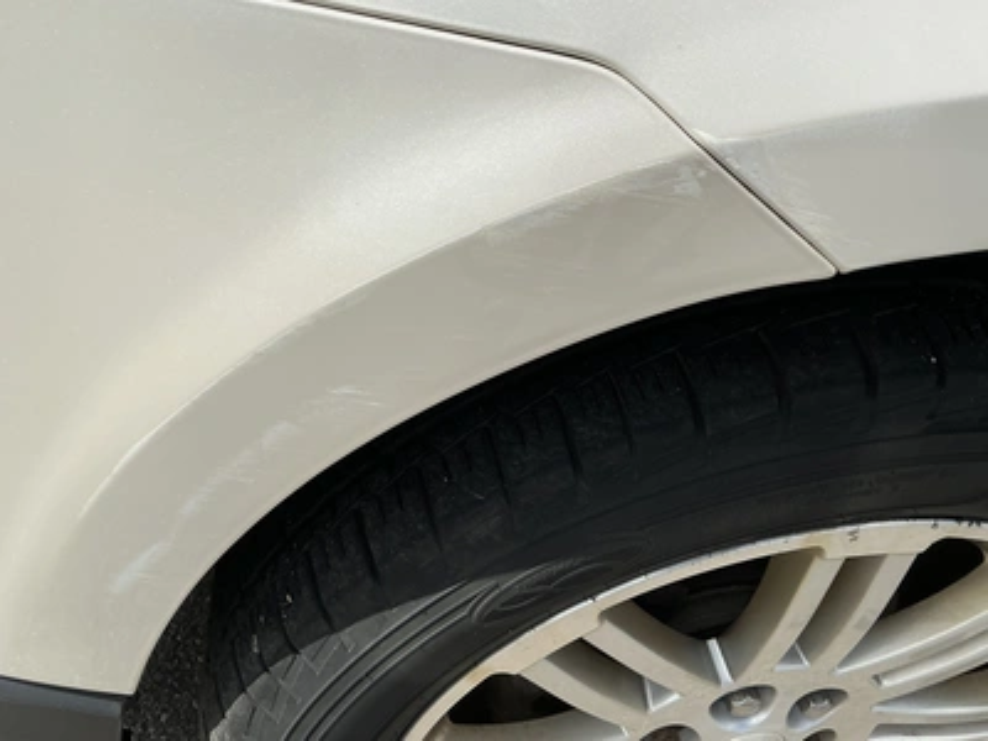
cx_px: 494
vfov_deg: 49.7
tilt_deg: -41.8
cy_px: 370
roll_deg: -15.2
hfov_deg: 63.4
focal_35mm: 28
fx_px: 799
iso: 25
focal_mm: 3
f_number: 1.8
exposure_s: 1/3322
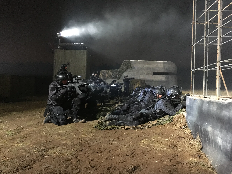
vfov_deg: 48.2
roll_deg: +0.3
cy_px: 87
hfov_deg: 61.7
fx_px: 194
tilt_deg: -0.5
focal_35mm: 29
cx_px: 116
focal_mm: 4.15
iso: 500
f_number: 2.2
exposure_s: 1/17
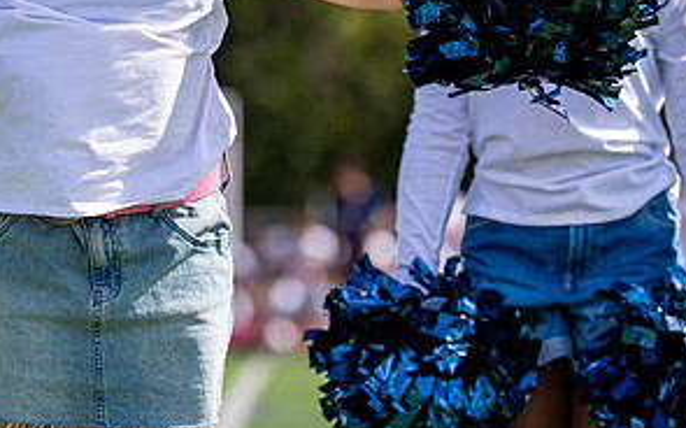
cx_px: 144
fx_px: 7156
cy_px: 37
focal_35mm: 383
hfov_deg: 5.5
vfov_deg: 3.4
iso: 250
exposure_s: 1/4000
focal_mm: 131
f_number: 2.8
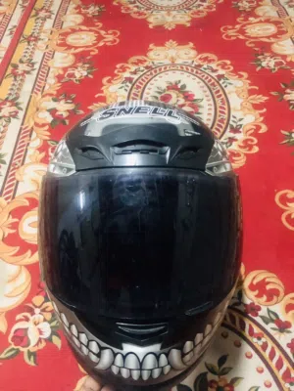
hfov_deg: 49.7
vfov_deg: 63.4
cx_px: 147
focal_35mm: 28
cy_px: 196
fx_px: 317
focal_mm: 4
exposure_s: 1/4
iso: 320
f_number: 1.8
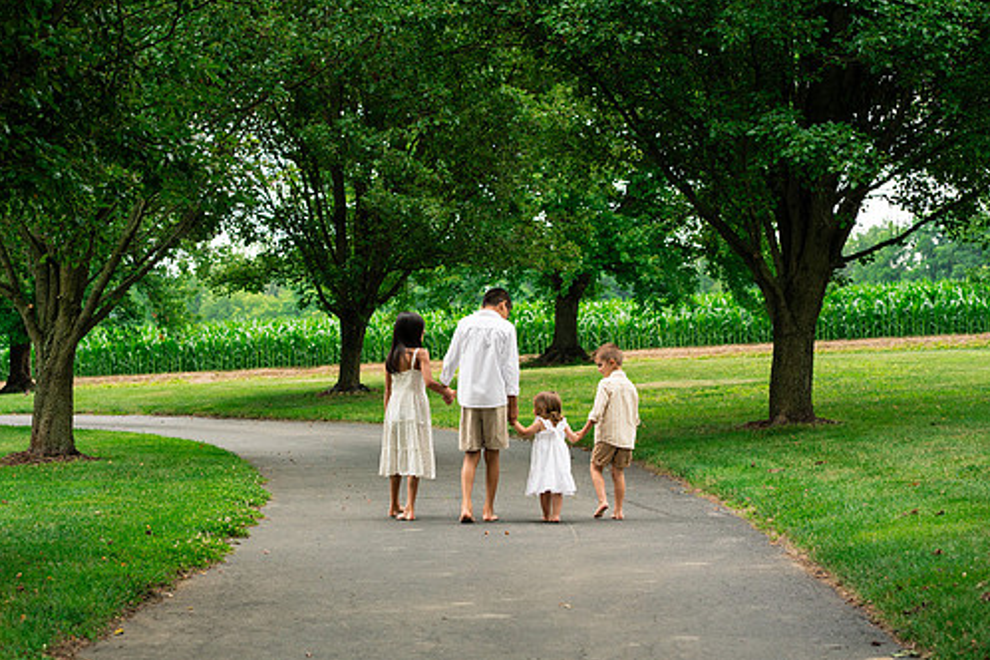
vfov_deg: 13.8
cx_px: 419
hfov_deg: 20.6
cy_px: 295
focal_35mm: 99
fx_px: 2722
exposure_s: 1/320
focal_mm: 85
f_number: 5
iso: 400
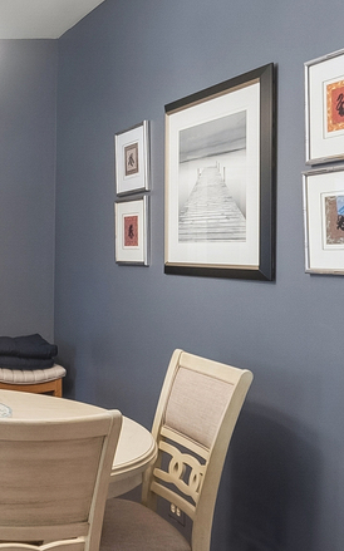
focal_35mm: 49
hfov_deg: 21.2
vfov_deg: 41.0
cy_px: 238
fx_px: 736
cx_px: -203
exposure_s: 1/5
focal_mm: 13
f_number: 8
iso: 400
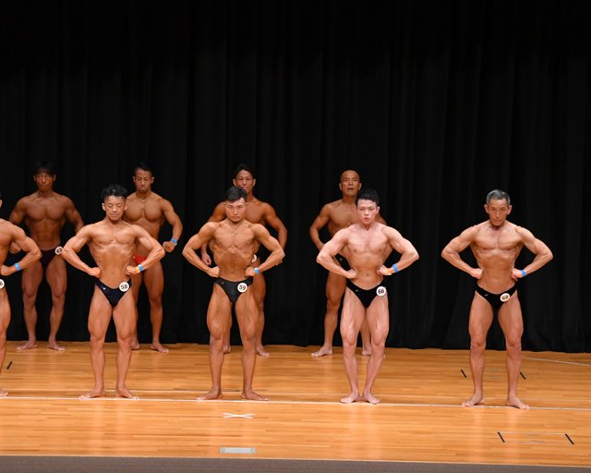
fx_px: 2921
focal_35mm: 167
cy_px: 236
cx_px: 253
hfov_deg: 11.6
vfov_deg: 9.3
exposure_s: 1/400
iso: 3200
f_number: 5.6
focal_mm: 98
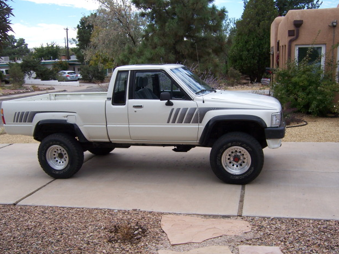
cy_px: 126
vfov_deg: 41.8
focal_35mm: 34
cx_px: 169
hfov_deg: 53.9
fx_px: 333
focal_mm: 5.5
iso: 80
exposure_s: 1/750
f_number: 3.4
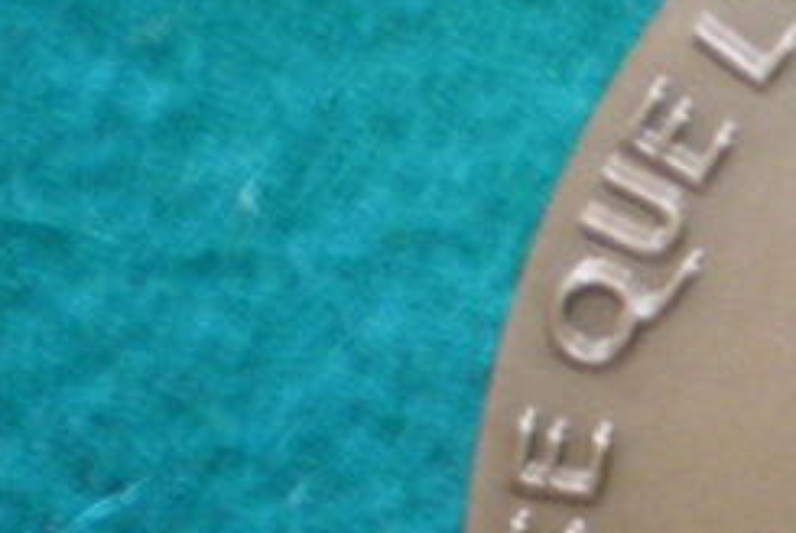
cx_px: 1355
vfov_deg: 8.5
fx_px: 3564
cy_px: 604
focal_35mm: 161
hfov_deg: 11.9
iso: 400
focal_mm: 6.3
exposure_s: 1/6
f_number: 3.1
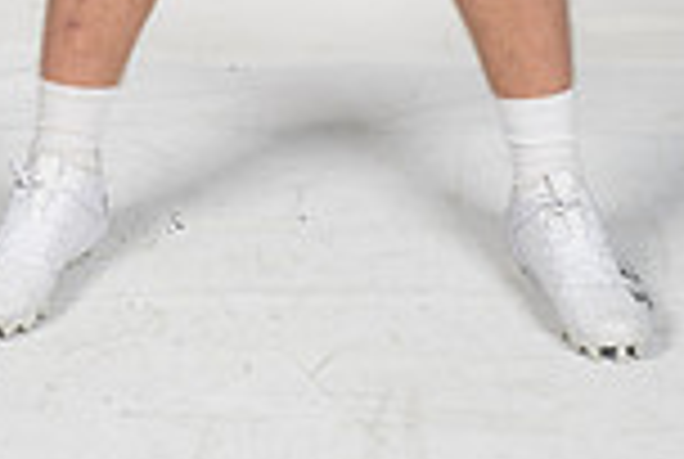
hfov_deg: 10.7
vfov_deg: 6.9
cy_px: -544
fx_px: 3655
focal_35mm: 192
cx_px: 288
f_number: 7.1
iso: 250
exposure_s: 1/400
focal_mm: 65
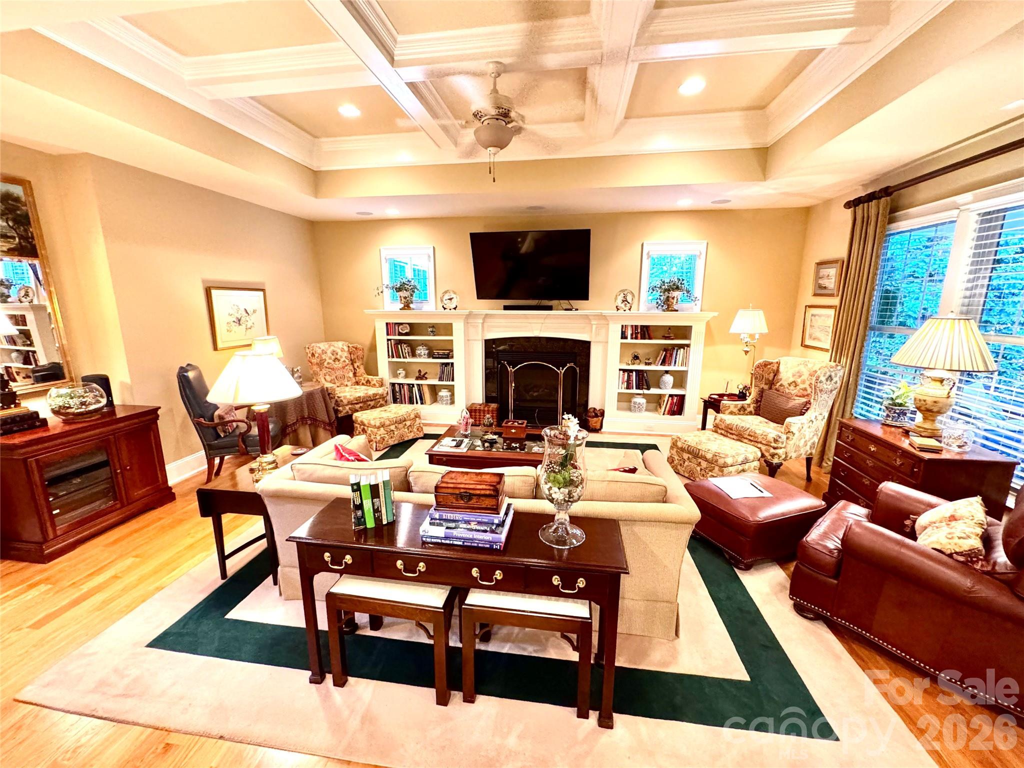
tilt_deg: -11.8
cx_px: 512
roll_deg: -0.1
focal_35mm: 14
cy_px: 384
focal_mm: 2.22
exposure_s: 1/60
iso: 640
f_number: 2.2
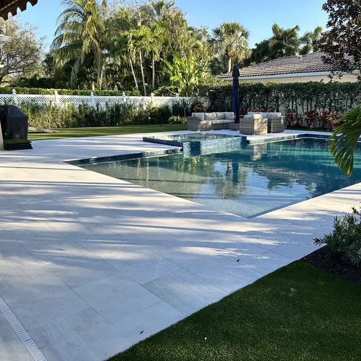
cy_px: 181
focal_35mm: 31
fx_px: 366
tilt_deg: -12.9
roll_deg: -0.5
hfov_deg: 52.0
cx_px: 225
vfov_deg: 52.5
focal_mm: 5.7
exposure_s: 1/991
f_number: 1.5
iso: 50
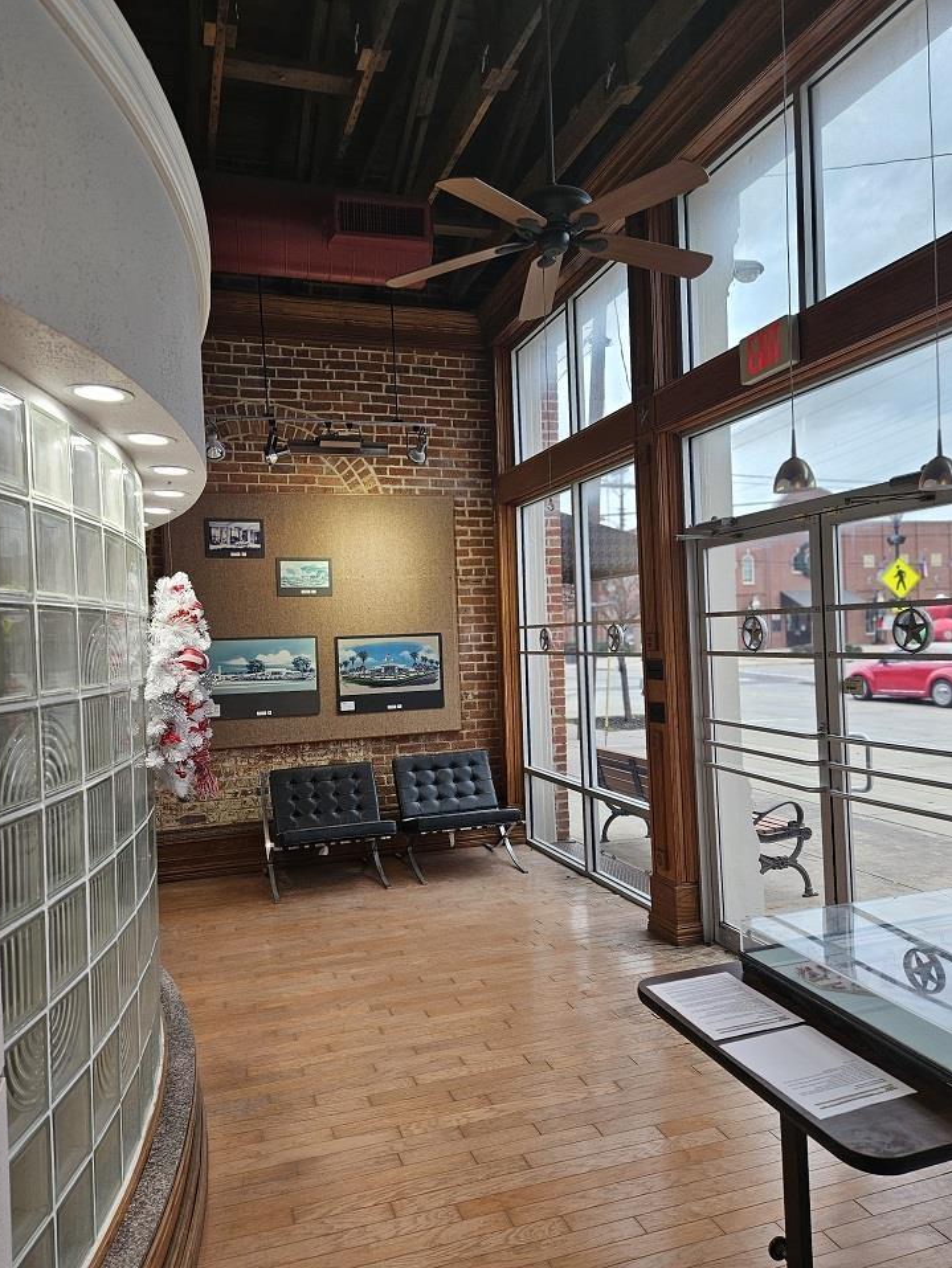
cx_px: 458
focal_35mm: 24
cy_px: 659
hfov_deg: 56.8
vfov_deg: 71.6
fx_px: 880
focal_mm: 5.4
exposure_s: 1/120
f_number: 1.8
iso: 100
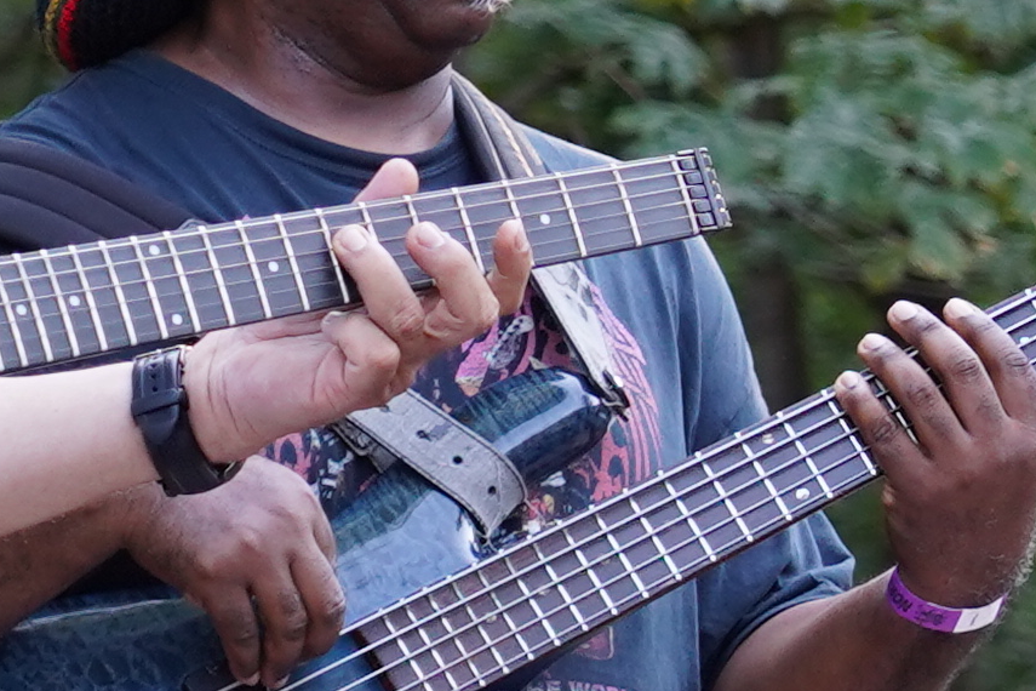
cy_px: 416
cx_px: 2546
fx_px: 11913
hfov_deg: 4.8
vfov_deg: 3.3
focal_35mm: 414
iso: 500
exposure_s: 1/160
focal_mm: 59
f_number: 4
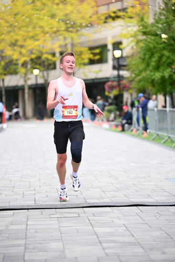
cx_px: 88
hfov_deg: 11.4
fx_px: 874
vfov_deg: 17.1
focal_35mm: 120
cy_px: 131
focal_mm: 120
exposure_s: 1/1250
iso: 1600
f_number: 2.8
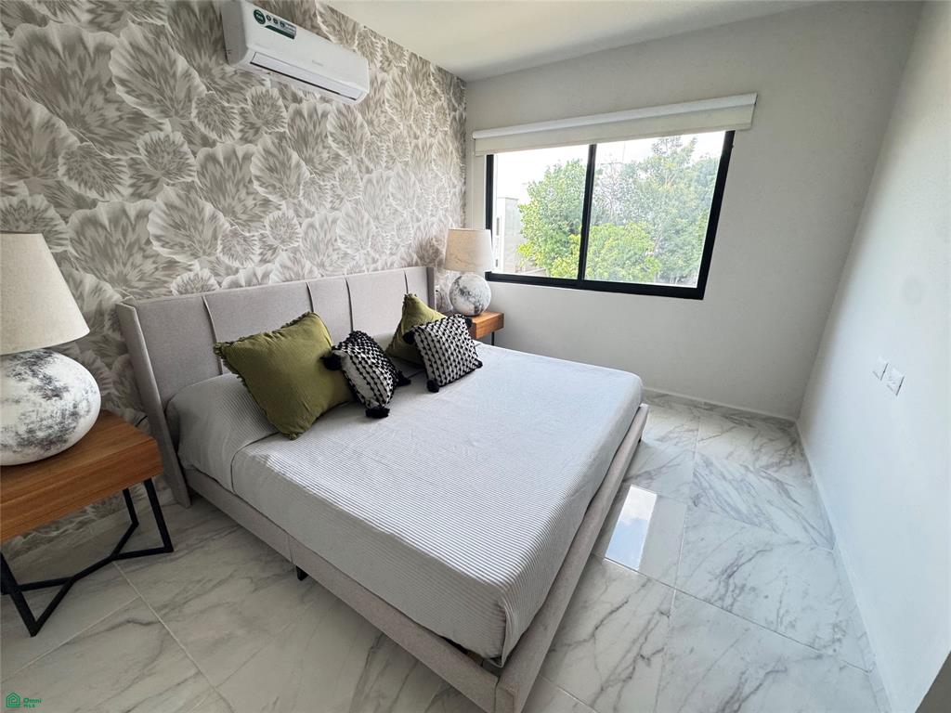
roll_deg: +0.3
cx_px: 476
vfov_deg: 85.7
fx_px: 385
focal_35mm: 14
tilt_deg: -18.0
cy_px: 356
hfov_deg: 102.1
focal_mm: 2.22
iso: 250
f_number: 2.2
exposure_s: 1/99
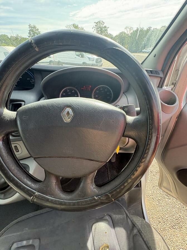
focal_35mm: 14
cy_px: 125
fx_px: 101
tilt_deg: -39.4
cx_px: 94
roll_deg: -1.7
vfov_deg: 102.1
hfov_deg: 85.7
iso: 125
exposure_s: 1/140
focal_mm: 2.22
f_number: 2.2
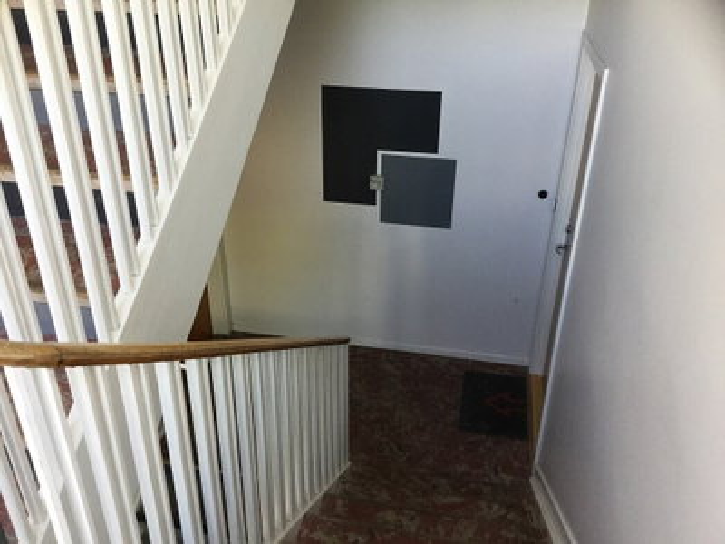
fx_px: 649
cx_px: 362
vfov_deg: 45.4
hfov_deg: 58.4
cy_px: 272
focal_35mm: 31
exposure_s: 1/33
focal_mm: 3.3
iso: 25
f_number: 2.4
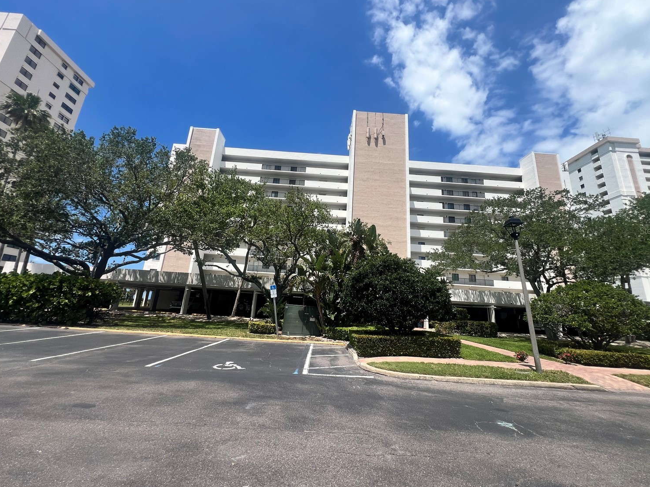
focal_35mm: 14
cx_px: 331
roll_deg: -3.4
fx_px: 263
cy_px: 230
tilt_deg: +16.5
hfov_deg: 102.1
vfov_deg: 85.6
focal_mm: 1.57
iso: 32
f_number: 1.8
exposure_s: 1/1980
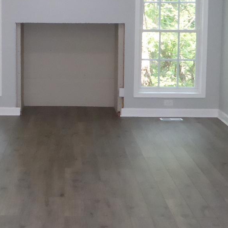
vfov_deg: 22.8
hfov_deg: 22.8
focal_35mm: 75
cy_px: 52
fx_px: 559
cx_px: 49
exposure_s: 1/60
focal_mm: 4.3
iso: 500
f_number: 4
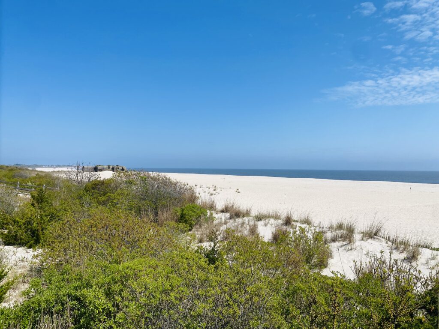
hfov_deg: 67.3
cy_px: 164
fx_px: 330
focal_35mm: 26
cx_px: 220
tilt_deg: -0.2
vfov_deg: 53.1
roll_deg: -0.1
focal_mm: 4.25
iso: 32
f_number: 1.8
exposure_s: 1/4608
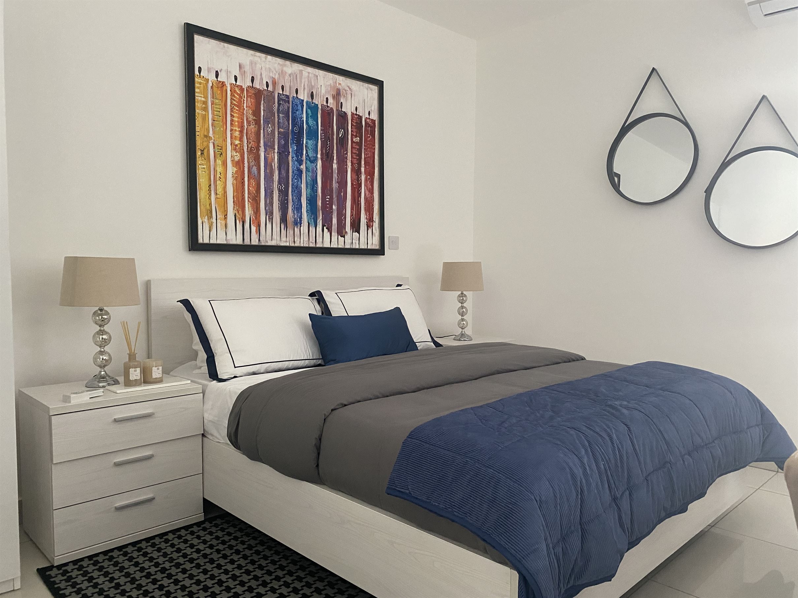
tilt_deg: -4.0
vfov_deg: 53.1
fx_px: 599
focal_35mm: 26
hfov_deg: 67.3
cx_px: 399
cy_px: 299
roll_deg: -0.3
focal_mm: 4.25
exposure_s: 1/60
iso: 500
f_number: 1.8
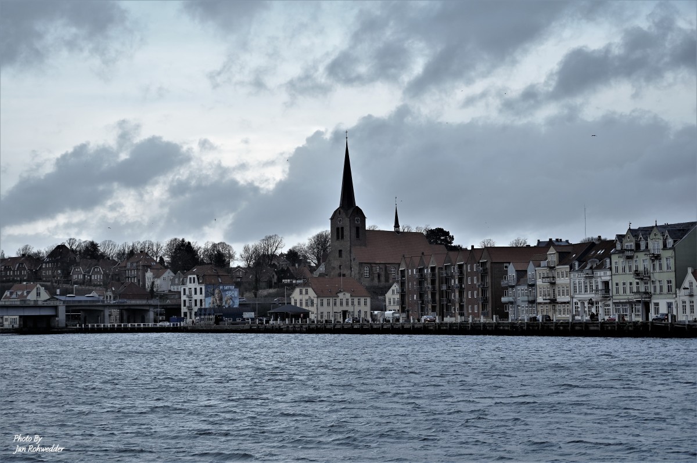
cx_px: 348
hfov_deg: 28.9
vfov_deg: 19.4
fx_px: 1354
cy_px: 232
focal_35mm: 70
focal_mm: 70
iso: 200
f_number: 5
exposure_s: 1/320
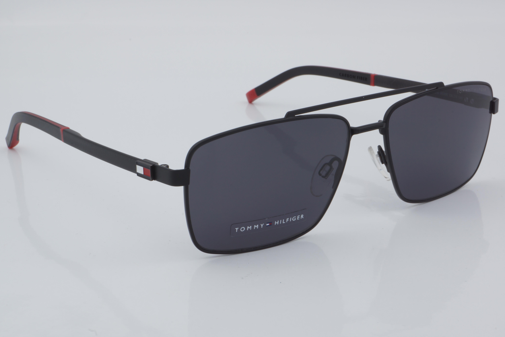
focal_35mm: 75
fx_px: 1052
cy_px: 168
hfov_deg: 27.0
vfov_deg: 18.2
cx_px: 252
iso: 100
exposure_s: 1/4
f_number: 32
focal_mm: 50
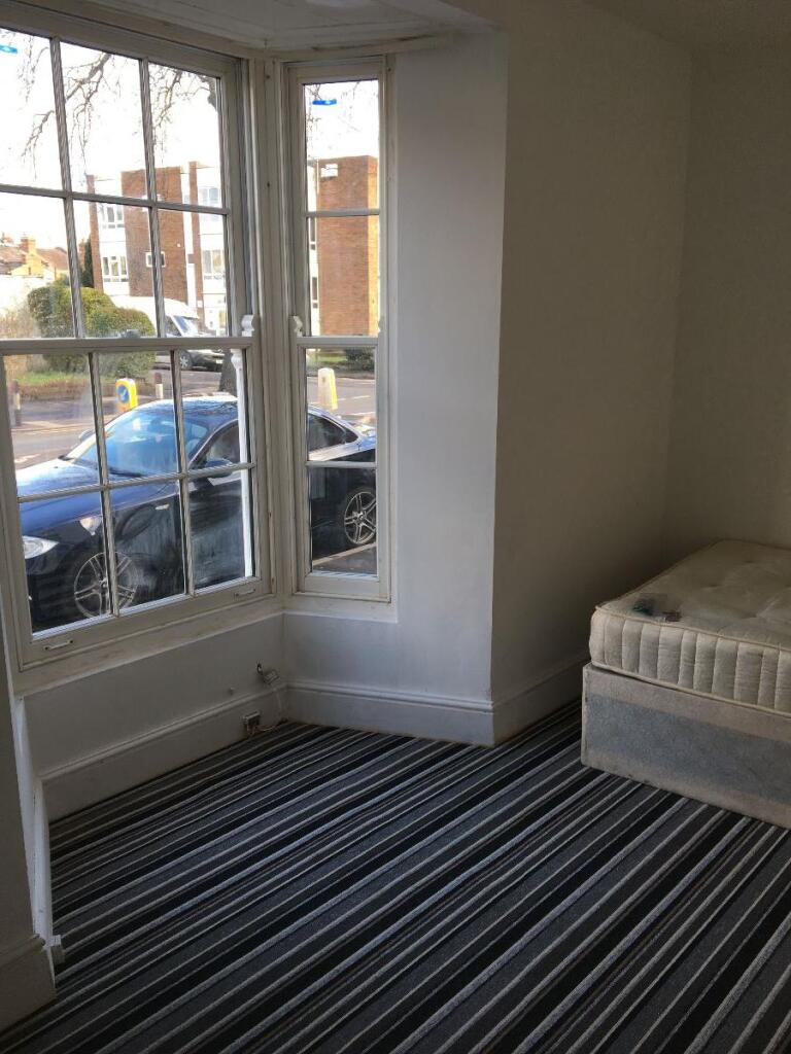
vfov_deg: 61.7
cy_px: 527
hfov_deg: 48.2
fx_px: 884
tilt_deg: -12.5
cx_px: 396
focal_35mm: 29
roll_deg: -0.4
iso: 25
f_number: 2.2
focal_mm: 4.15
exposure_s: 1/50
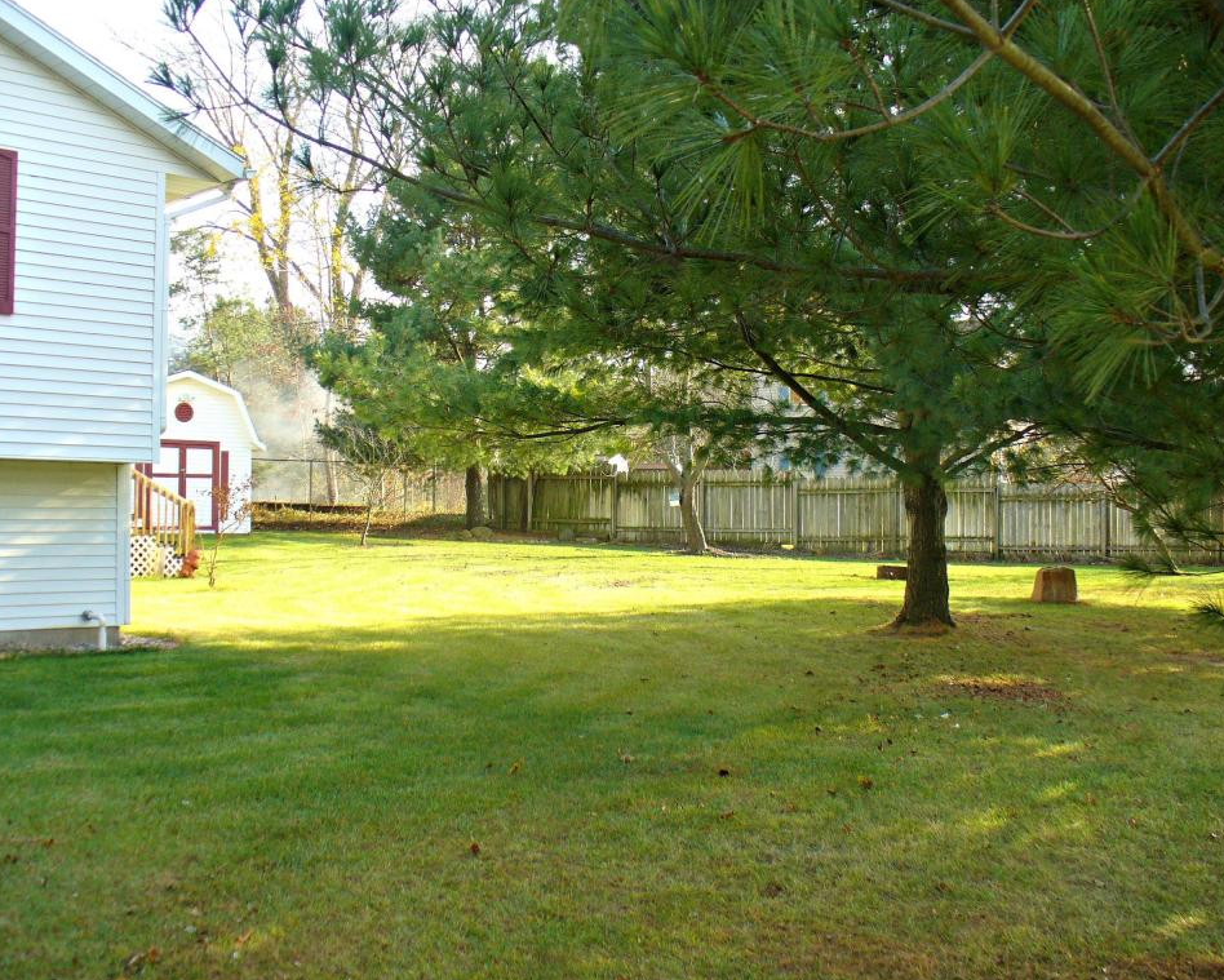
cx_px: 609
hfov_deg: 46.8
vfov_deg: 38.2
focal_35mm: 39
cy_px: 488
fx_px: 1413
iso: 80
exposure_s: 1/200
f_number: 2.8
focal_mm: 6.1
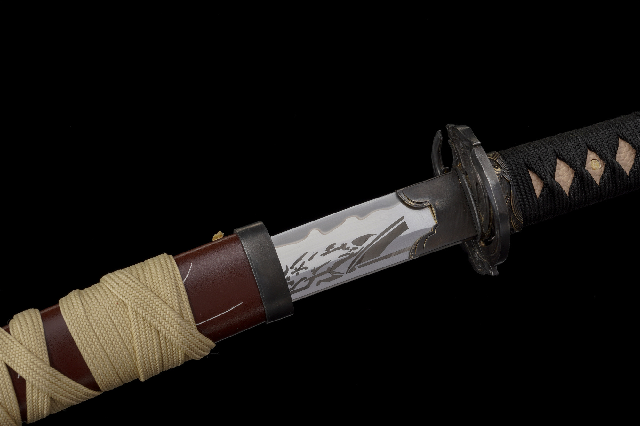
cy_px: 213
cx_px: 320
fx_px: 1333
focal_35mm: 75
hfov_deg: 27.0
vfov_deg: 18.2
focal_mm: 50
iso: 100
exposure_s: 1/160
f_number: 14
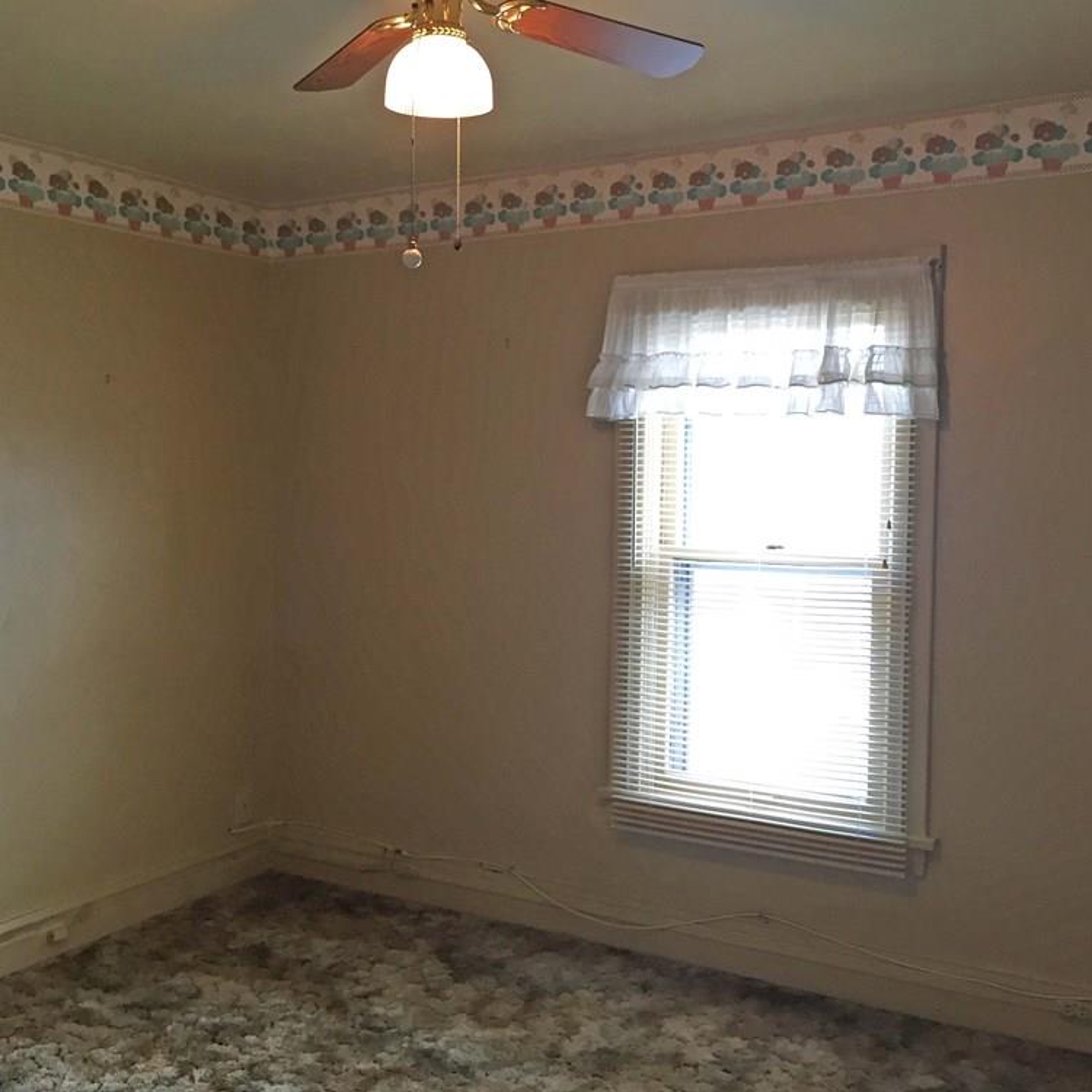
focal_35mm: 35
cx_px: 513
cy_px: 536
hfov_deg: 47.2
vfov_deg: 47.2
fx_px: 1249
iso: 40
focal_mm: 4.15
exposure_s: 1/30
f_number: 2.2
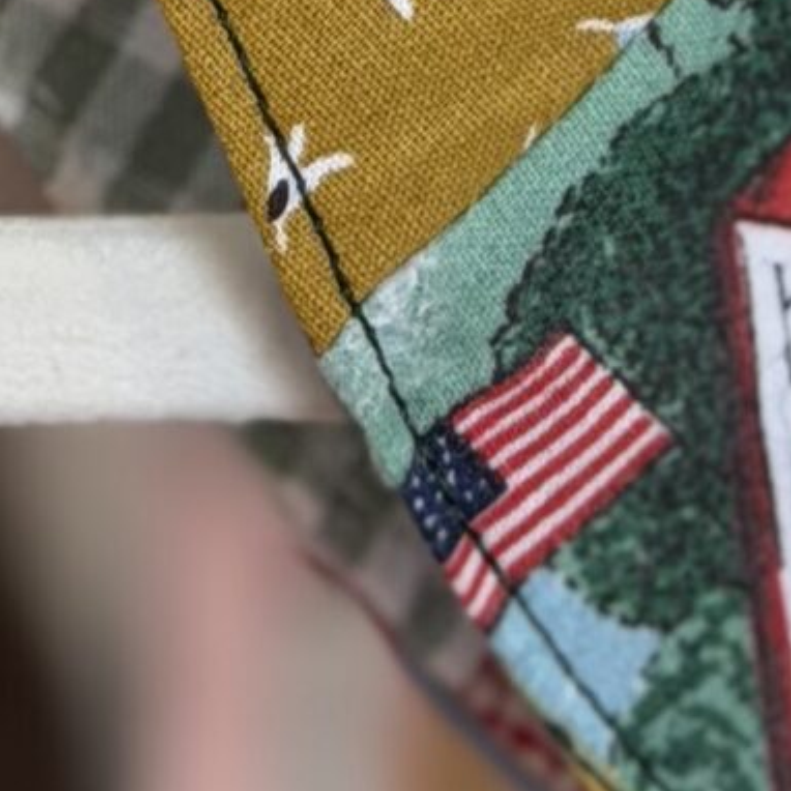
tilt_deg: -13.3
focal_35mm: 284
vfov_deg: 5.8
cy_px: -1356
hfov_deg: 6.2
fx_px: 7342
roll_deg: -5.4
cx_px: 197
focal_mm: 6.76
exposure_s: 1/100
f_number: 1.78
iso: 80
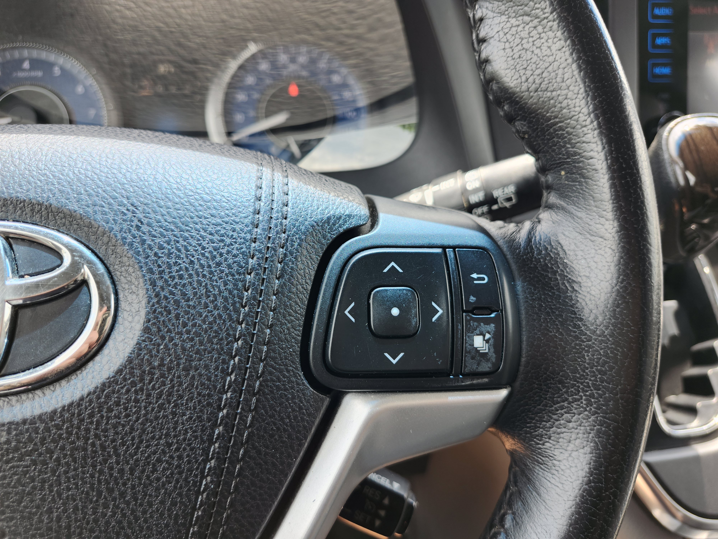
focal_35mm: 23
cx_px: 359
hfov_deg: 73.9
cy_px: 270
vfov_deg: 58.9
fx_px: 477
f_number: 1.8
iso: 40
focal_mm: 5.54
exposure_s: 1/120
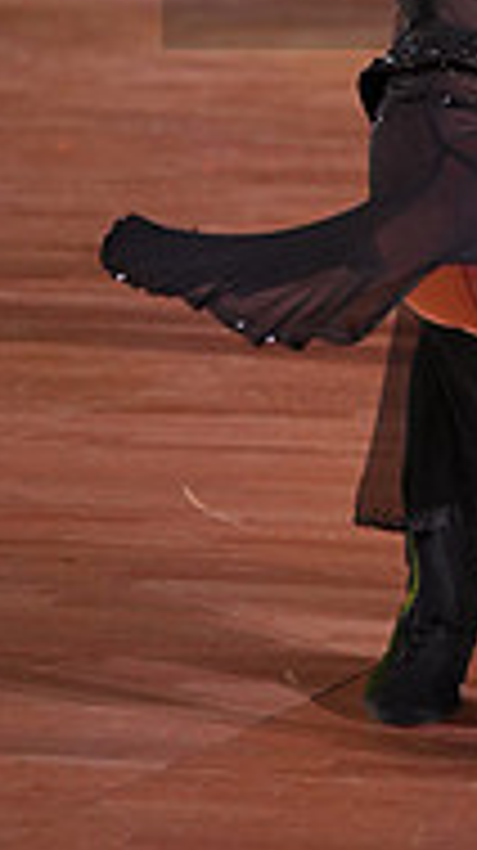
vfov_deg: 7.5
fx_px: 6445
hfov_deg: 4.2
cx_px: 785
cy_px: -99
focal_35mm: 286
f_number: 2.8
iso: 1600
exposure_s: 1/800
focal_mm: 89
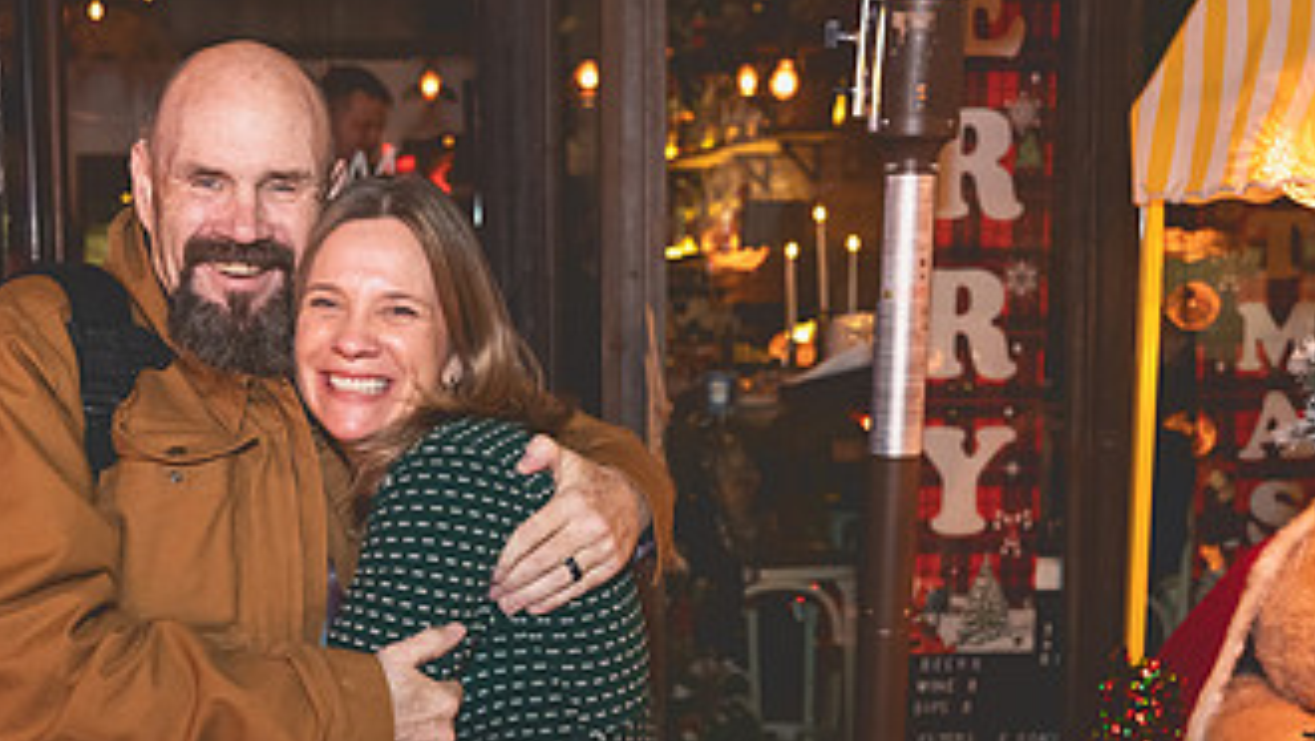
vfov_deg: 21.8
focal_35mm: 55
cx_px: 309
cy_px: 473
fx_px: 1919
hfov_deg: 36.8
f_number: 3.2
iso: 3200
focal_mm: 28.5
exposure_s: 1/100
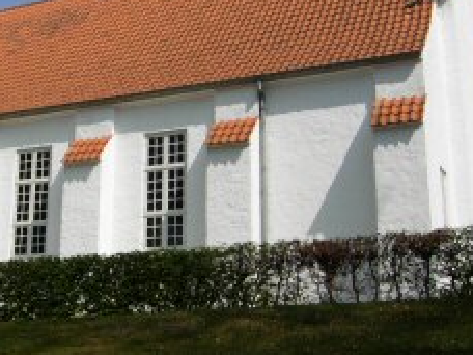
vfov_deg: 21.7
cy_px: 72
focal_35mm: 67
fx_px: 916
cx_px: 74
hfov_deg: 28.2
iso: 50
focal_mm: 7.5
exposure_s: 1/362
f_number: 6.8
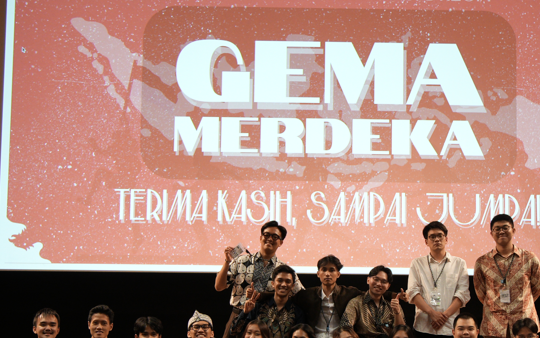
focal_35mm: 69
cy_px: 293
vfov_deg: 18.6
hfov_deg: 29.7
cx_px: 328
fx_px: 1015
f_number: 2.8
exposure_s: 1/100
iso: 640
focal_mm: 22
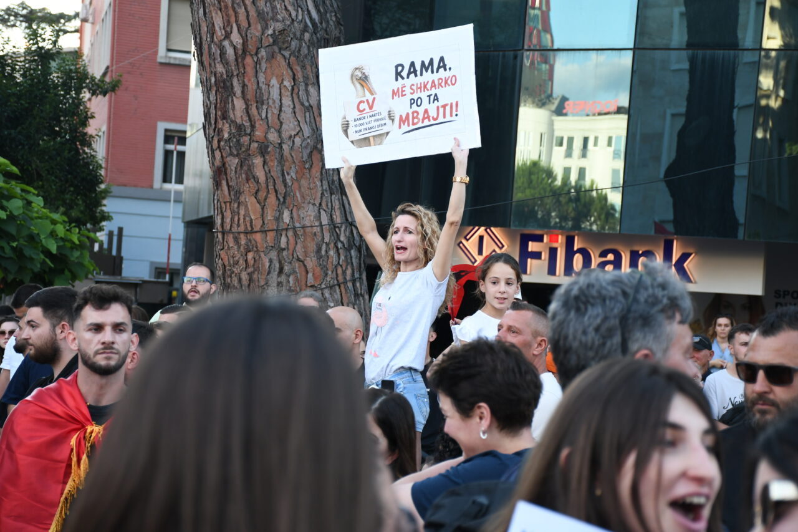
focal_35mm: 90
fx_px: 1995
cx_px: 399
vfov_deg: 15.2
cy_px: 266
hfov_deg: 22.6
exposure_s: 1/200
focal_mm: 60
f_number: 5.6
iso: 640
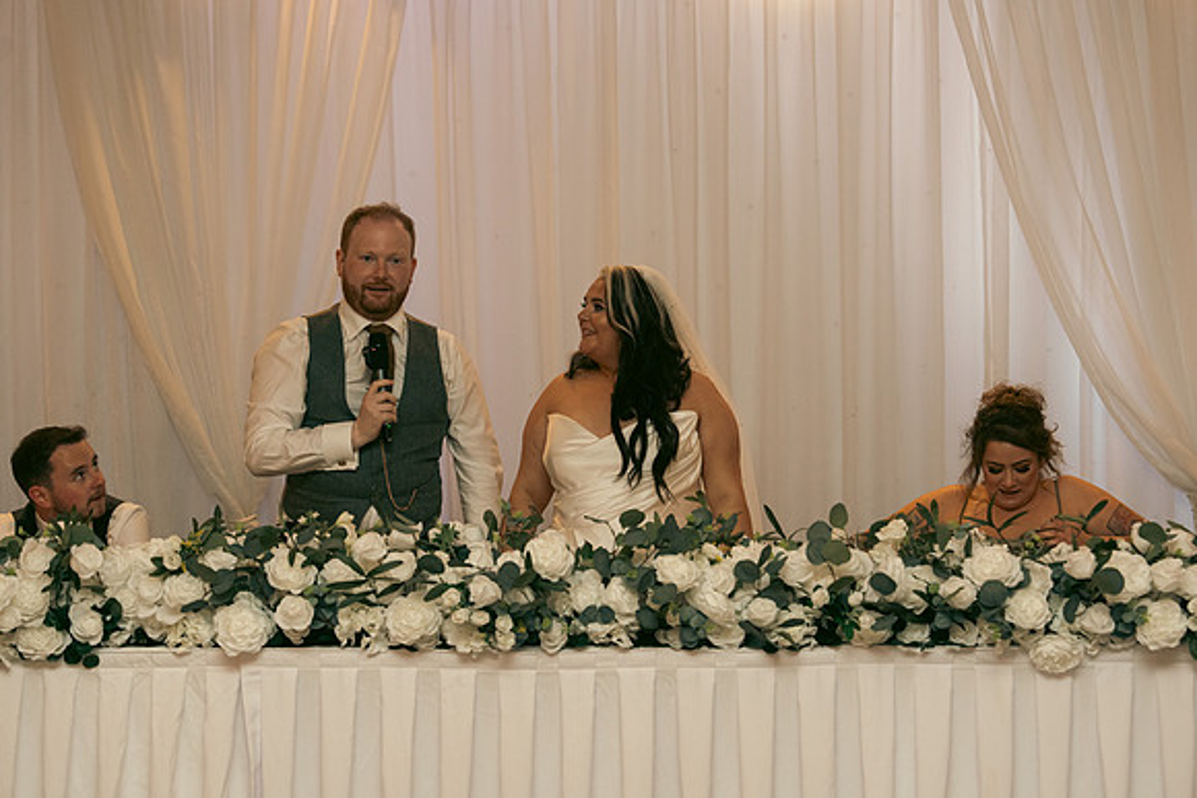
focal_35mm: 66
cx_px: 598
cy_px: 399
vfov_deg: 20.6
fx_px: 2195
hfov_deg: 30.5
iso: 2500
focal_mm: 66
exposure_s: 1/160
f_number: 3.5
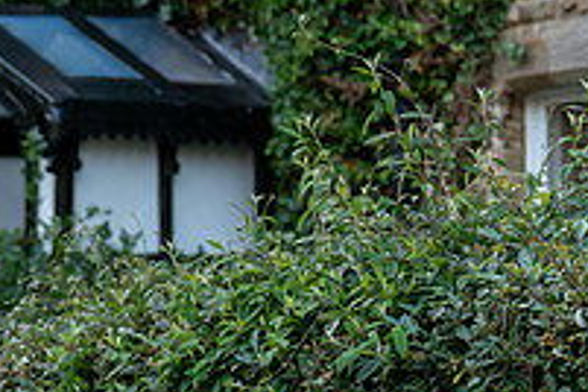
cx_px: -234
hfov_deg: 7.7
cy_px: 417
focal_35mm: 263
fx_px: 4295
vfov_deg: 5.2
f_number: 2.8
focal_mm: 91
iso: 2000
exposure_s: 1/1000
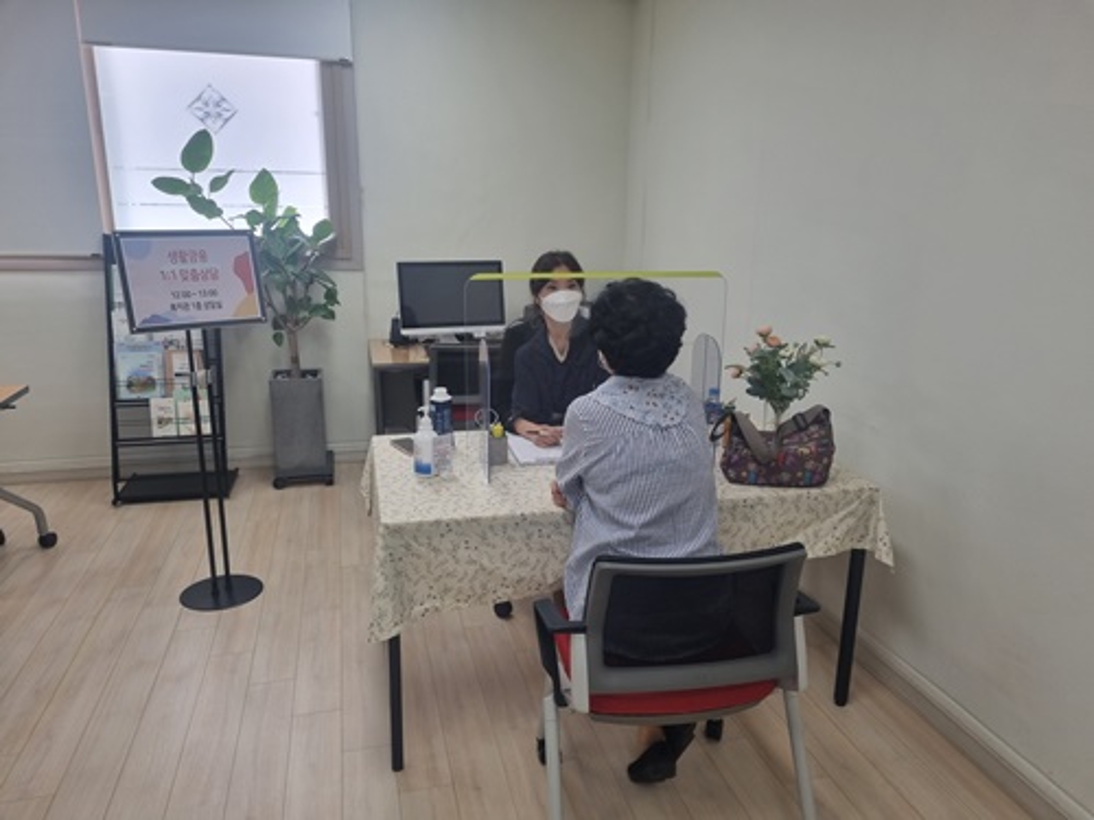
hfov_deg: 67.3
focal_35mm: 26
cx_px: 547
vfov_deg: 53.1
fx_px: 822
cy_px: 410
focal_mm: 5.4
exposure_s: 1/120
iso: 64
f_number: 1.8
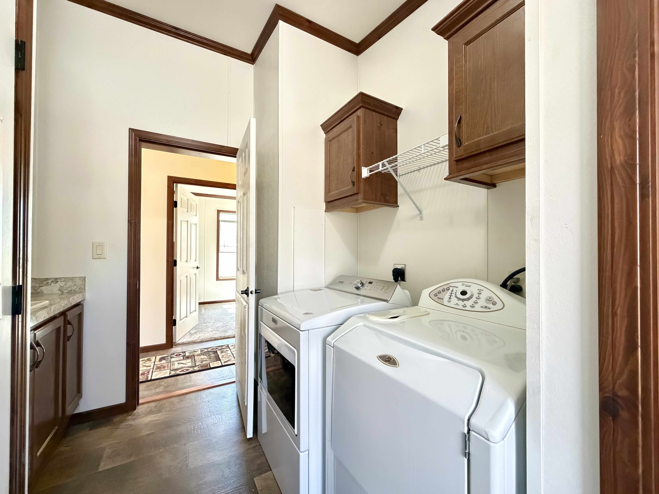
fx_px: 267
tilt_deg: +0.4
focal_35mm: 14
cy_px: 247
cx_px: 330
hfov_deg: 102.1
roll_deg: +0.8
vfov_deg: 85.7
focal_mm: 2.22
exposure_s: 1/60
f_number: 2.2
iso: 1000
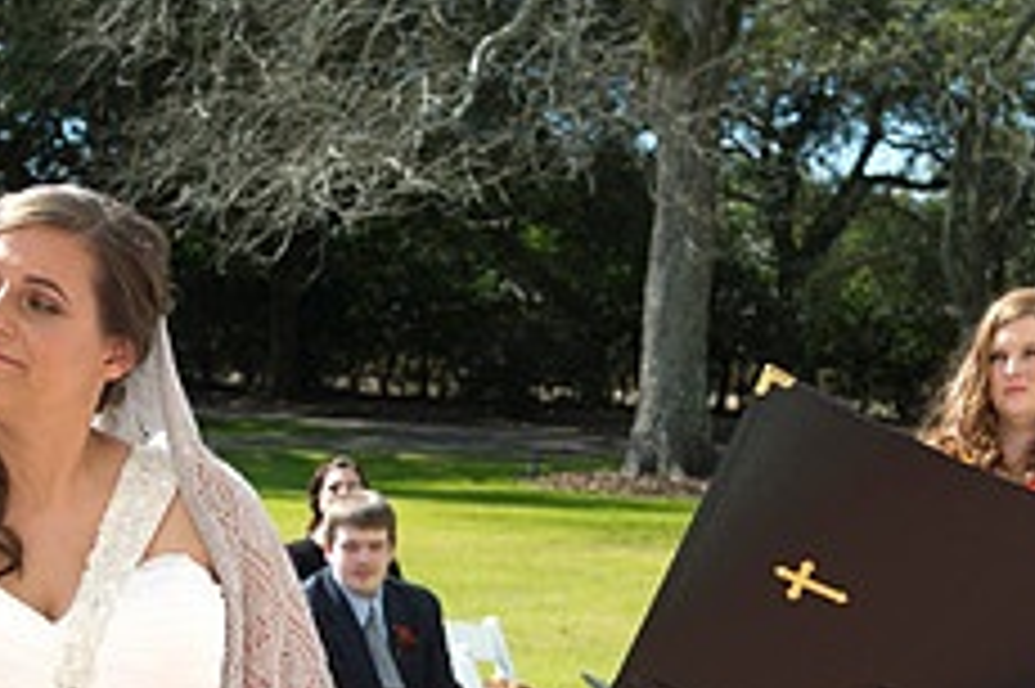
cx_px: 378
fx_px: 3476
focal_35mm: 121
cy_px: 719
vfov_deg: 11.2
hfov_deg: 16.9
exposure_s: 1/125
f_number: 7.1
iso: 100
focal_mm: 48
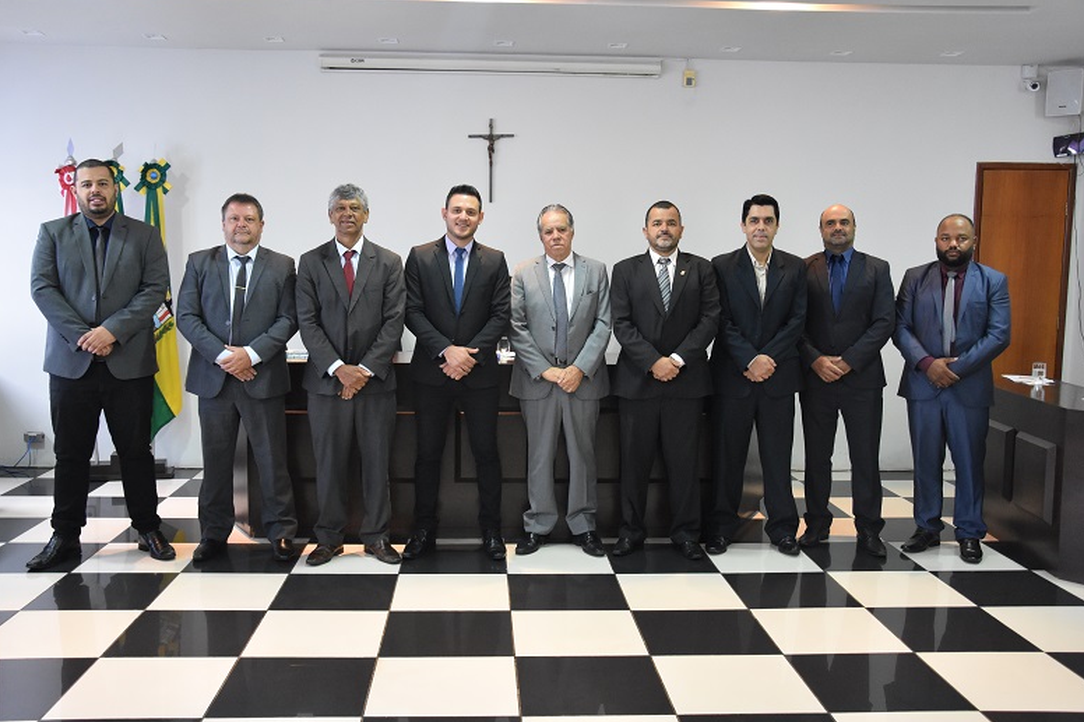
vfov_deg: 38.9
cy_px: 360
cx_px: 531
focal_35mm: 34
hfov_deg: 55.8
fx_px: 1023
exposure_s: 1/80
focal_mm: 22
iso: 3200
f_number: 4.5
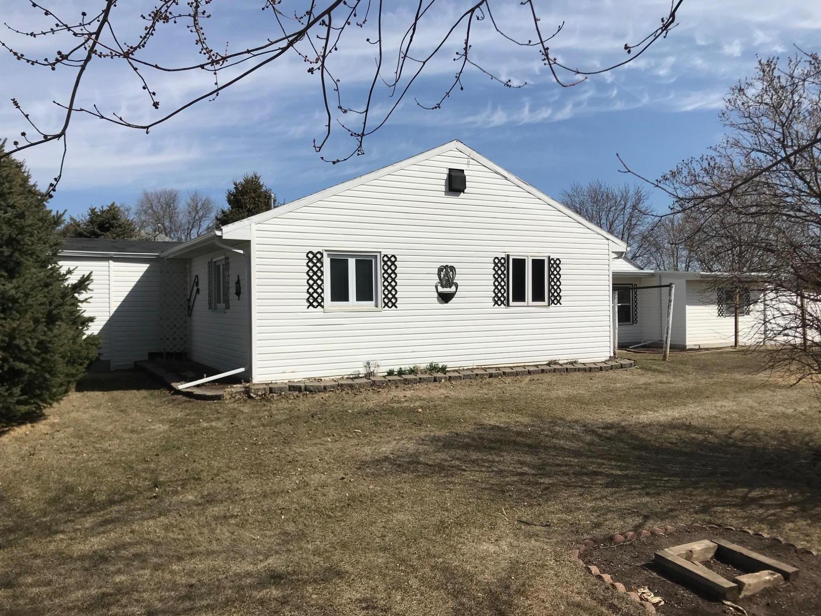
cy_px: 308
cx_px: 410
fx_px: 664
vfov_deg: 49.7
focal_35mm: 28
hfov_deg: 63.4
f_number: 1.8
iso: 25
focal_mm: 3.99
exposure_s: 1/5988
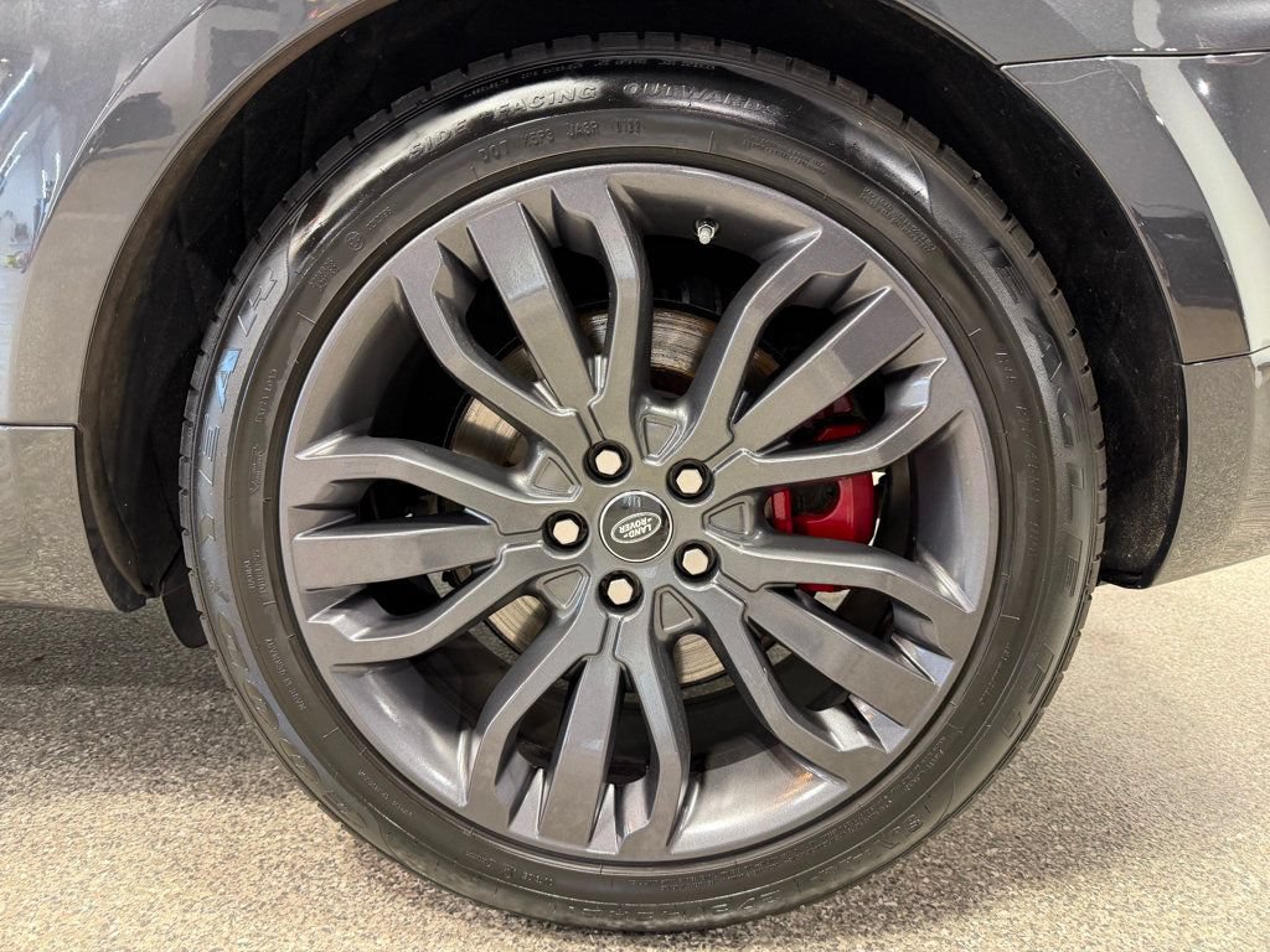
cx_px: 635
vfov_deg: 56.8
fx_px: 881
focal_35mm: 24
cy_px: 476
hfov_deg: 71.6
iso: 250
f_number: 1.78
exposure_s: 1/60
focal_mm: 6.76
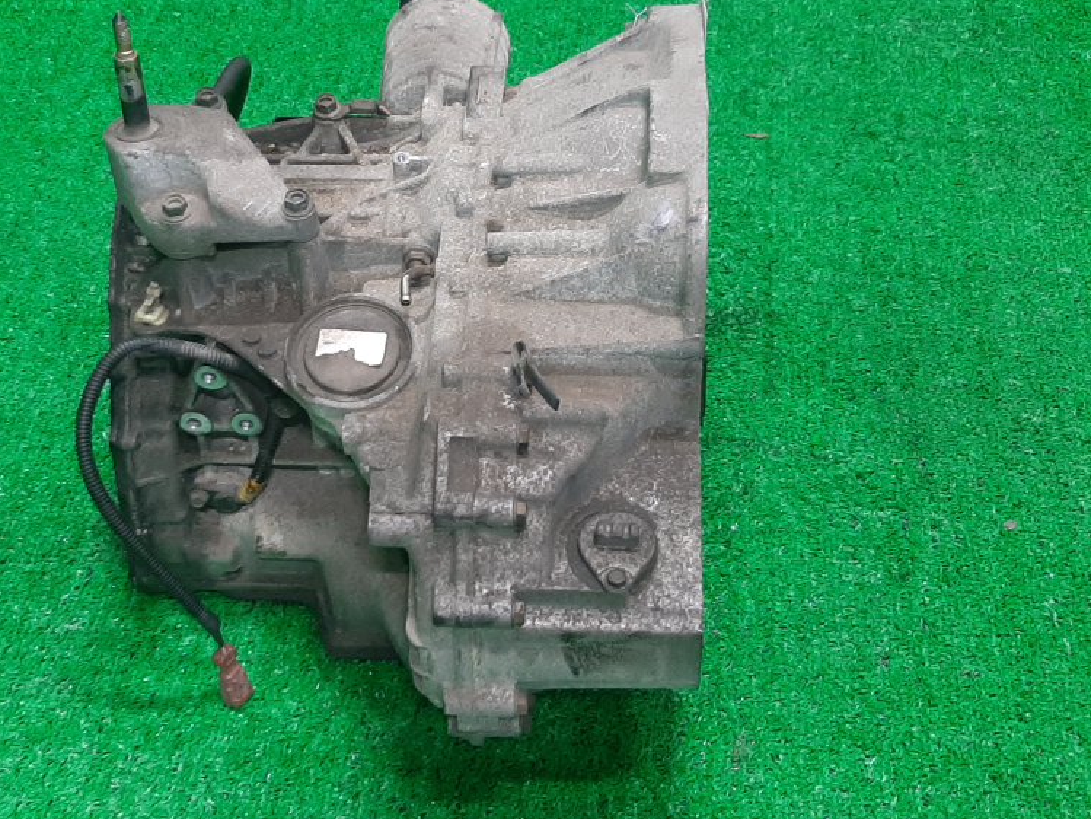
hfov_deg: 37.9
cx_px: 392
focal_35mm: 50
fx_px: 1576
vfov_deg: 29.1
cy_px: 344
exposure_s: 1/50
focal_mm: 3.93
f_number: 1.7
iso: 146
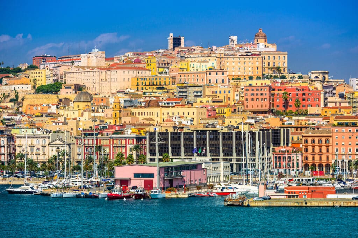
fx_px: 1591
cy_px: 119
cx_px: 179
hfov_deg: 12.8
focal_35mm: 160
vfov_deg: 8.6
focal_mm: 160
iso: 200
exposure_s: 1/640
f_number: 5.6
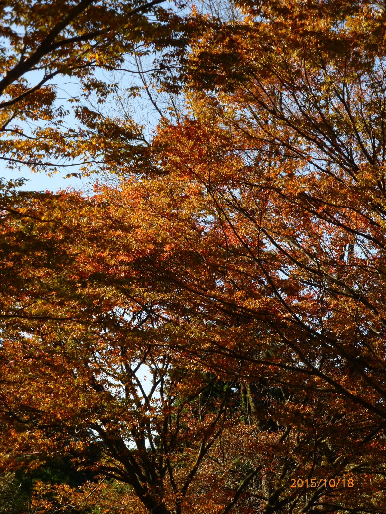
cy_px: 257
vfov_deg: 18.0
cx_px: 193
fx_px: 1621
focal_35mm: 109
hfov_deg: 13.6
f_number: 5.3
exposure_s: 1/250
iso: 100
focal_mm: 19.4
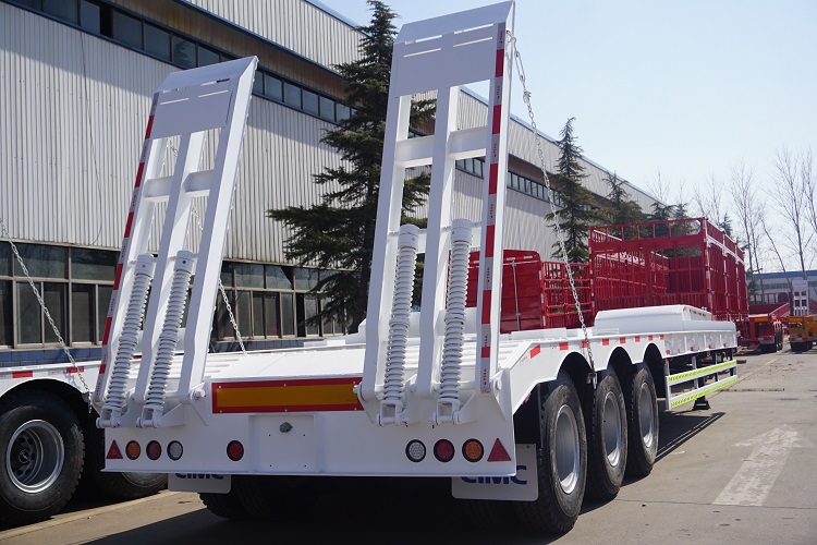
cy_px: 272
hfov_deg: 47.9
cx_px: 408
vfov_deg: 33.0
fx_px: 919
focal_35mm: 40
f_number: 5.6
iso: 100
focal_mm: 27
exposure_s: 1/800
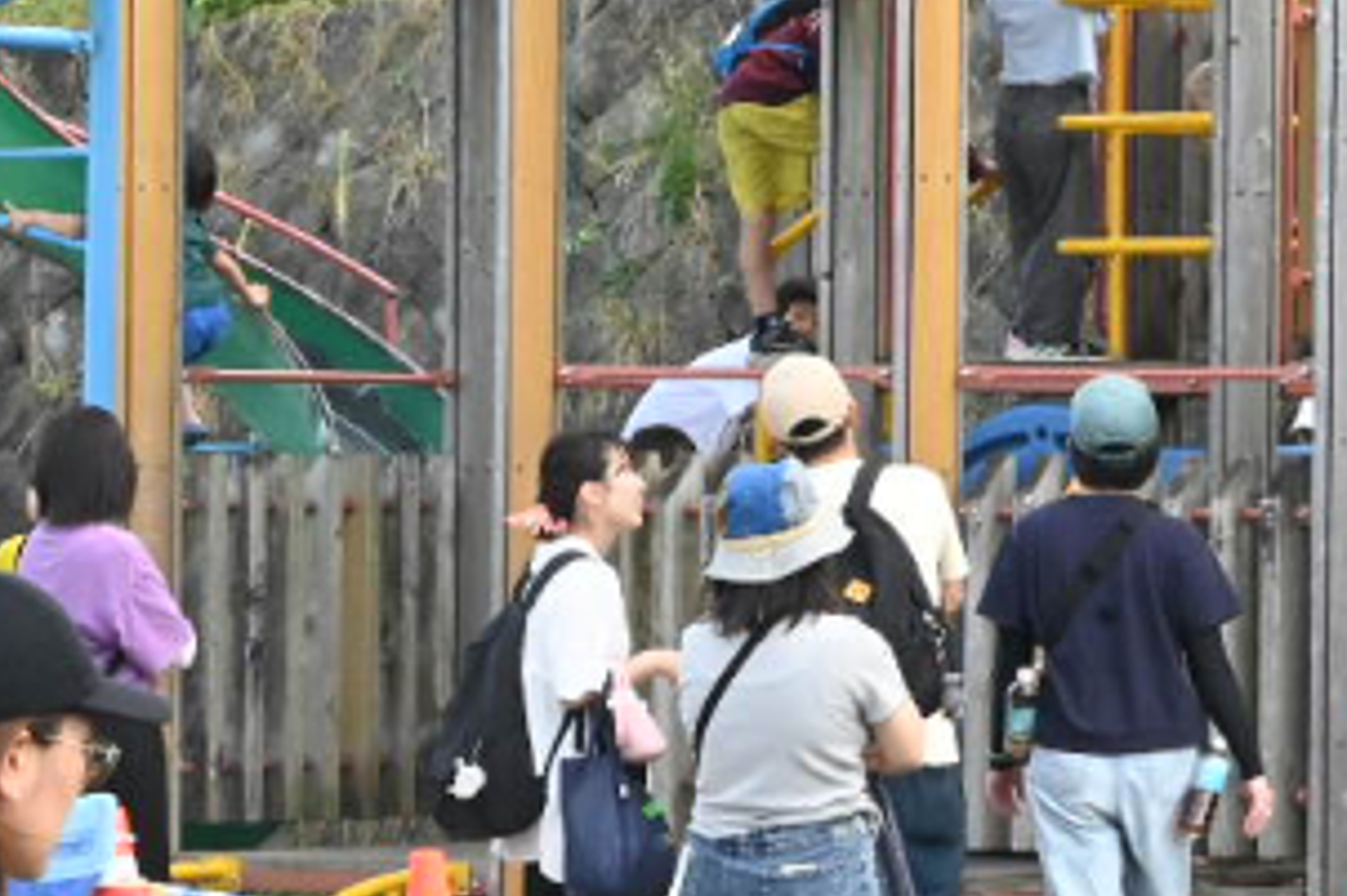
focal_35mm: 278
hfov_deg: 7.3
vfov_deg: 4.9
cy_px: 232
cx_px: 1945
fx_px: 10396
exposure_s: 1/320
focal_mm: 70
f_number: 20
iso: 6400
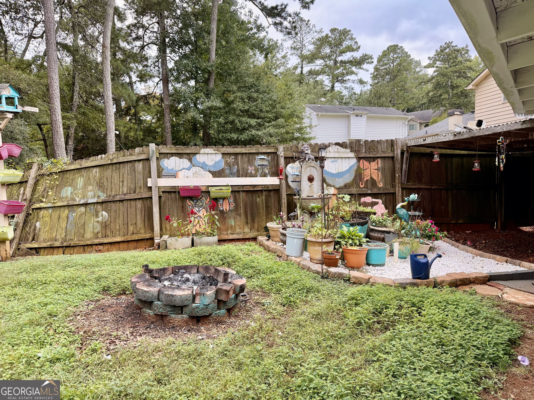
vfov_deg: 56.8
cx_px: 267
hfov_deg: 71.6
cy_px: 200
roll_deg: +1.2
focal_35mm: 24
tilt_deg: -3.6
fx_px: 370
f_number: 1.78
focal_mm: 6.76
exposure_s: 1/137
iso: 100
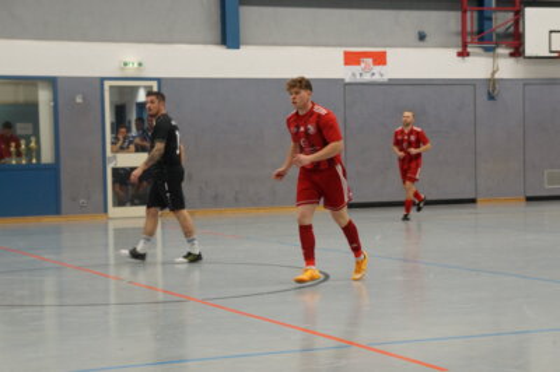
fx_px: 1282
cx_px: 280
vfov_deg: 16.5
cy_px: 186
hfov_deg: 24.6
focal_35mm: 82
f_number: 5.6
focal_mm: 55
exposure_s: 1/100
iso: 1250
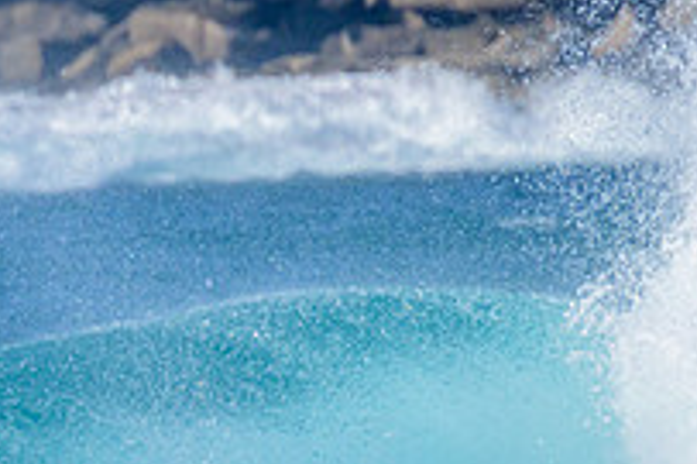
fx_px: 44281
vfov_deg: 0.6
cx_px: -175
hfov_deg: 0.9
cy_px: 607
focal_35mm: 2289
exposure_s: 1/2000
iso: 900
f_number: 11
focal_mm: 800
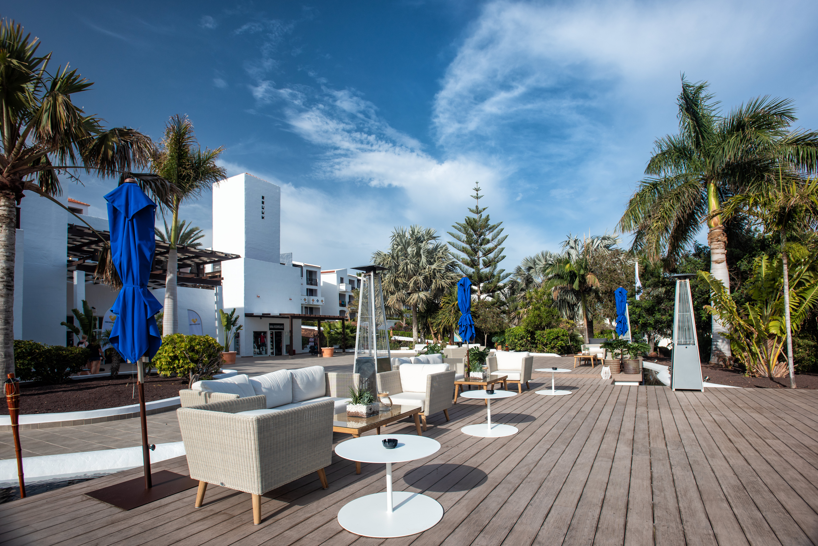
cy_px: 273
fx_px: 545
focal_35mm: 24
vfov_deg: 53.2
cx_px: 409
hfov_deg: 73.7
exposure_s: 1/160
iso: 100
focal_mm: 24
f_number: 7.1
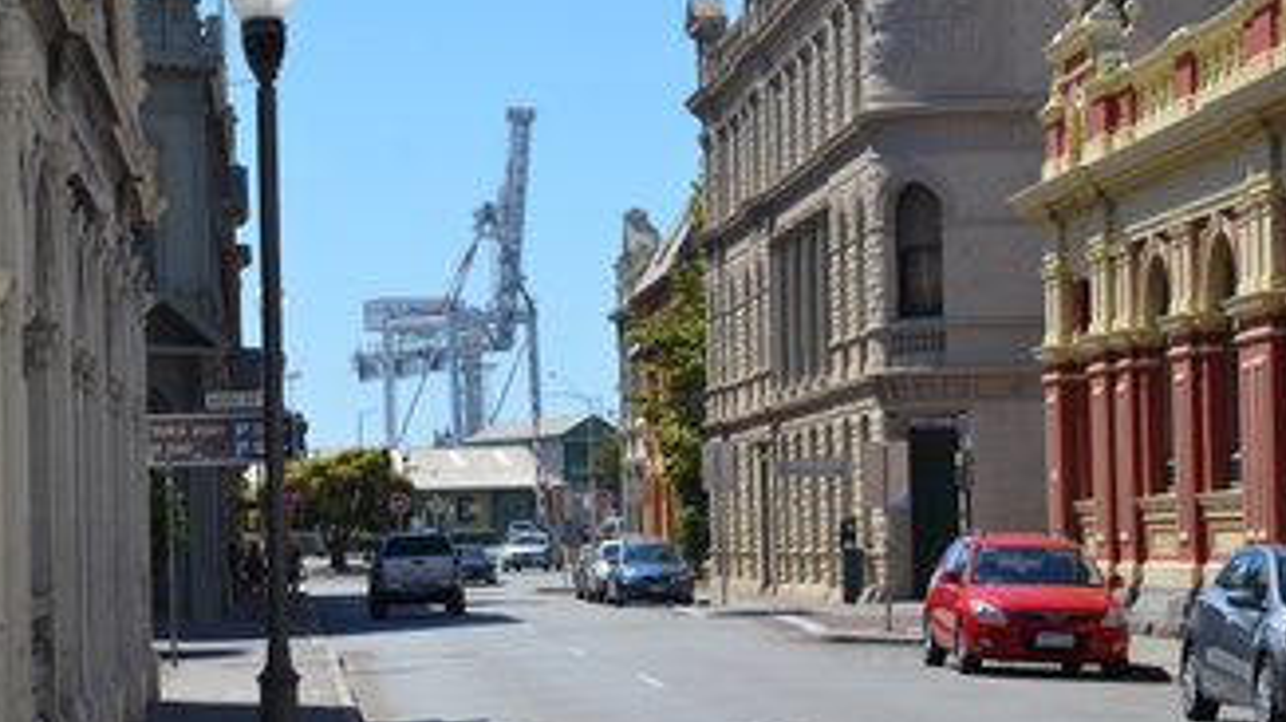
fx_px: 4329
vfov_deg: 9.5
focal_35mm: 127
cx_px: 568
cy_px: 479
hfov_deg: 16.9
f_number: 8
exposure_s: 1/250
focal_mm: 66
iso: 100
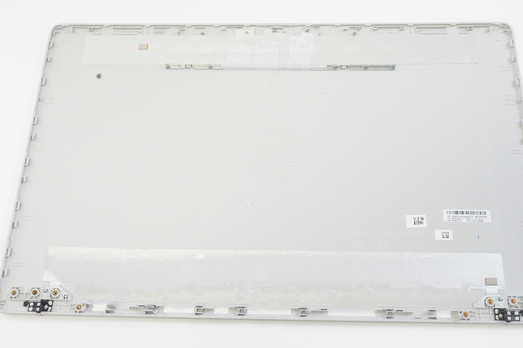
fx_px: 668
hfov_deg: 42.8
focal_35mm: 46
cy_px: 161
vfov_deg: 29.2
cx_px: 269
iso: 4000
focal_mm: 24
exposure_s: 1/125
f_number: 6.3
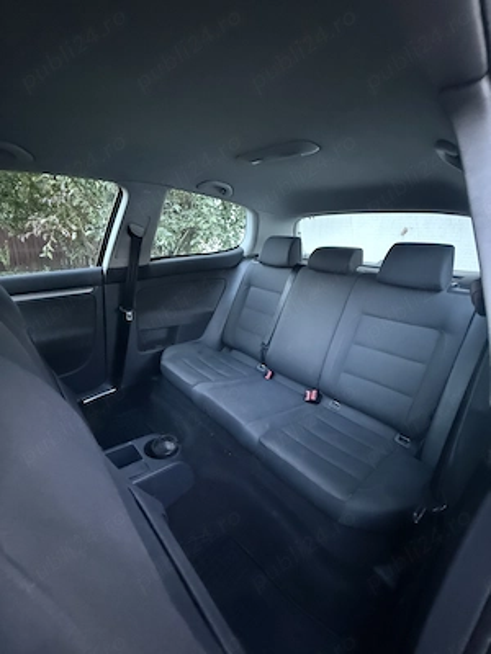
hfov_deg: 85.7
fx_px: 265
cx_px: 246
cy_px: 327
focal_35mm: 14
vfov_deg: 102.1
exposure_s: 1/36
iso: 1600
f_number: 2.2
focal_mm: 2.22
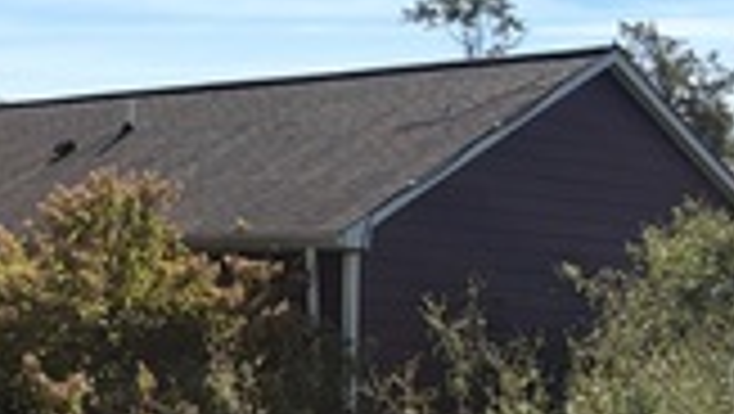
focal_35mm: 116
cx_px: 92
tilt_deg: +4.1
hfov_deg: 18.2
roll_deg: -0.8
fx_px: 2260
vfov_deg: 10.5
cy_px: 252
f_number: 1.6
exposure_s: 1/3831
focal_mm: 5.96
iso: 50
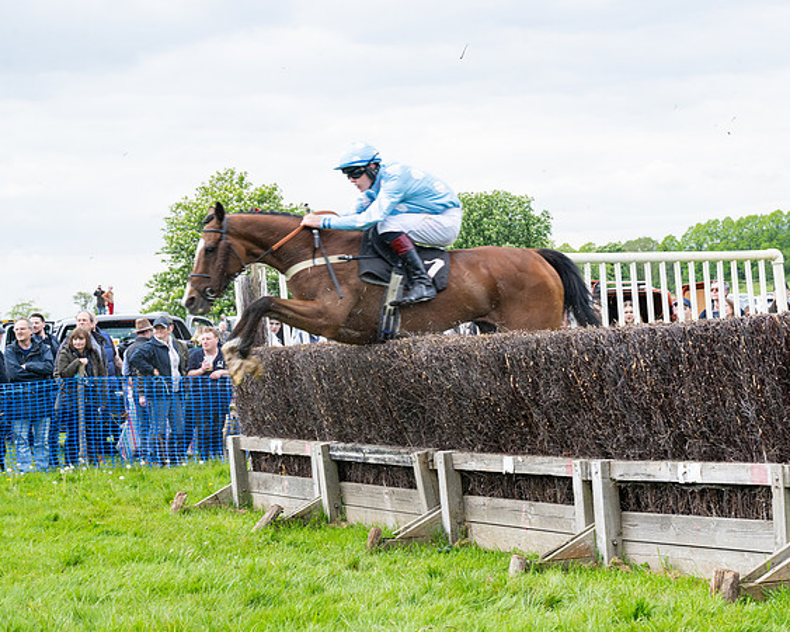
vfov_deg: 16.9
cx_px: 472
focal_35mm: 91
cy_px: 295
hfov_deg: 21.1
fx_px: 2120
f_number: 9
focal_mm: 70
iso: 400
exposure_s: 1/400
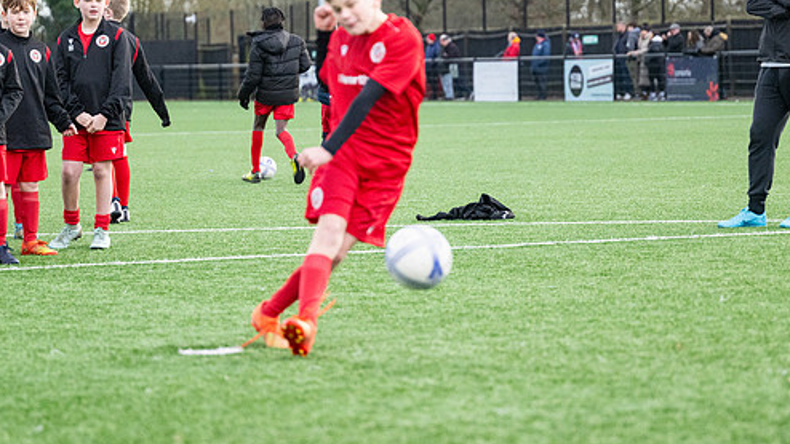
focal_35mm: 166
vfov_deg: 7.3
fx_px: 3478
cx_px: 360
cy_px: 157
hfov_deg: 13.0
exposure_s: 1/1600
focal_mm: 135
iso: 2000
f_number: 4
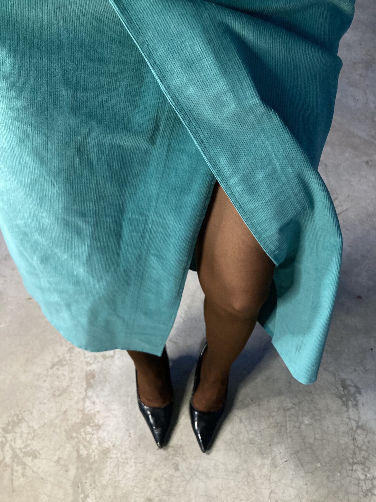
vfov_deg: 63.4
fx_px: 406
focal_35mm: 28
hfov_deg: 49.7
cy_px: 251
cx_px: 188
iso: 320
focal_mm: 3.99
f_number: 1.8
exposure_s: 1/60
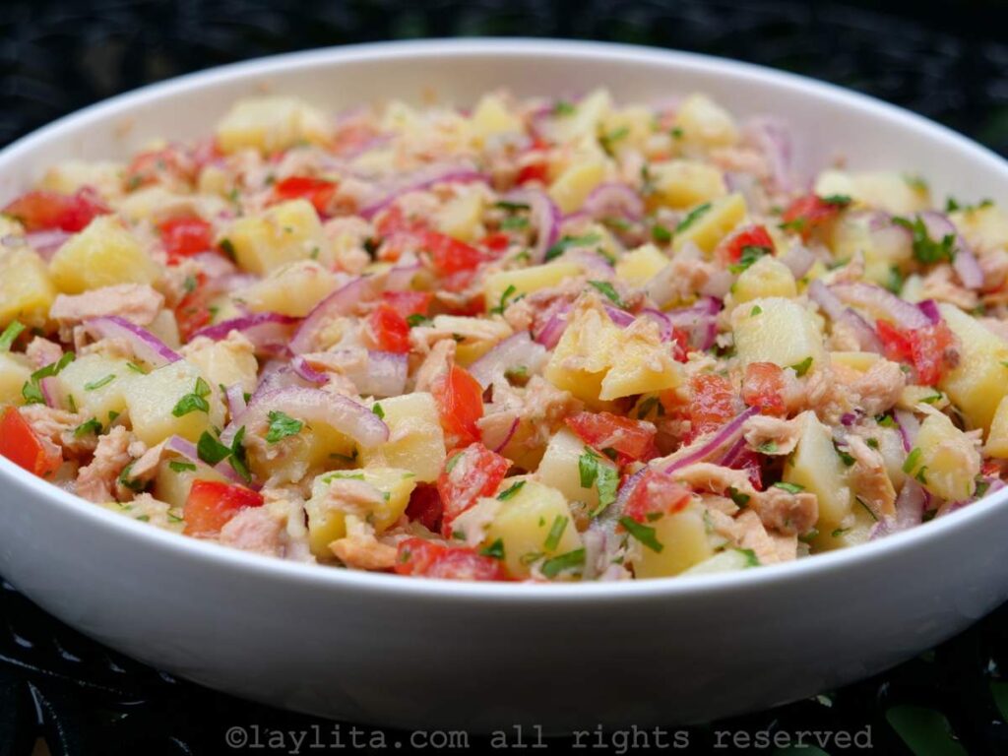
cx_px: 504
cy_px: 378
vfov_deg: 22.9
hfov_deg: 30.3
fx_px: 1864
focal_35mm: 64
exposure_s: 1/80
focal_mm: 32
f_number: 3.8
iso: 320
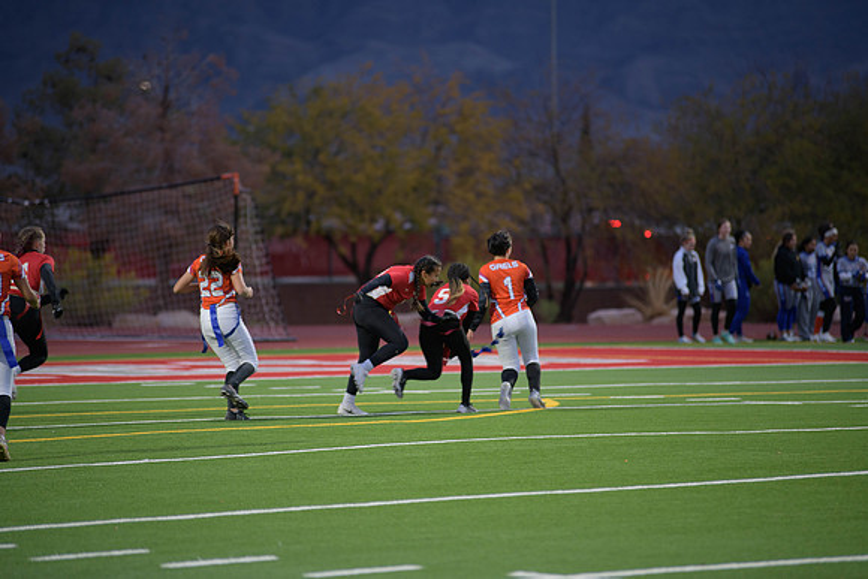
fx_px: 4823
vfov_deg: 6.9
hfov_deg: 10.3
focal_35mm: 200
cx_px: 434
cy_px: 290
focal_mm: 200
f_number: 2.8
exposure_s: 1/200
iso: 640
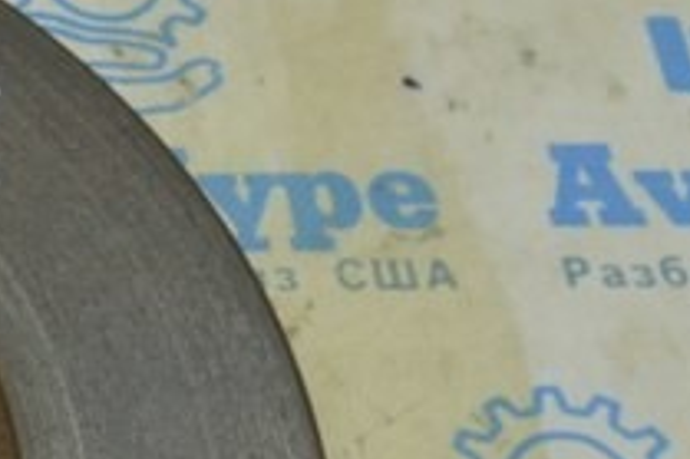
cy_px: 586
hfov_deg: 12.7
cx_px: -555
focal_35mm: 147
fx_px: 2815
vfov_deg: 9.2
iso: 400
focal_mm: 20
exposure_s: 1/40
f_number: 5.6
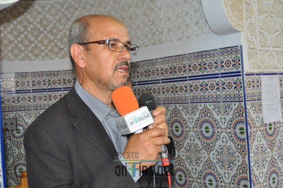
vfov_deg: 26.4
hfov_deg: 38.9
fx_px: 400
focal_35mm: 51
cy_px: 89
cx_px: 144
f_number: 4.5
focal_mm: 32
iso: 800
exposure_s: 1/60
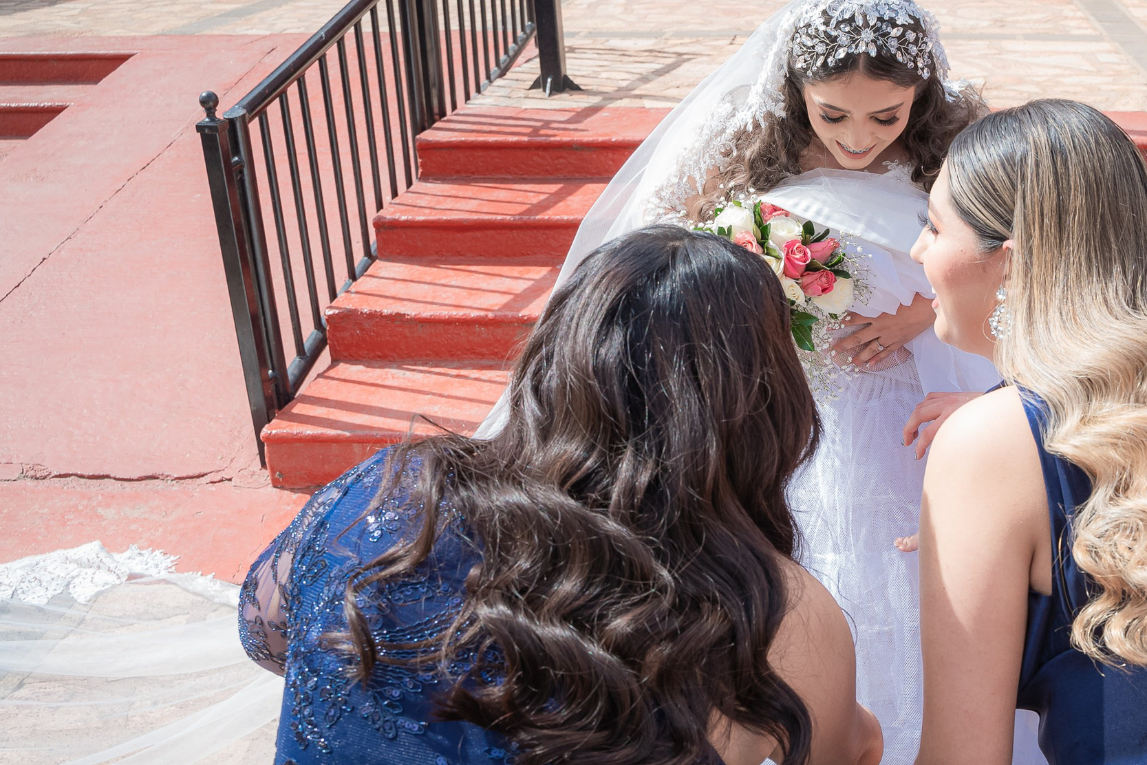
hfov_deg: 43.8
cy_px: 418
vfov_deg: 31.2
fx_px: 1370
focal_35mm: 43
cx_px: 871
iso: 640
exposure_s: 1/640
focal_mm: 28
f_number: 8
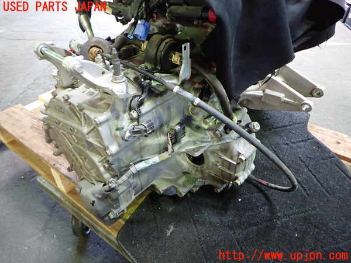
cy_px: 132
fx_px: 253
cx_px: 176
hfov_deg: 69.4
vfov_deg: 54.9
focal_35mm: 25
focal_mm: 4.5
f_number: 2
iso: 500
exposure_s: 1/30
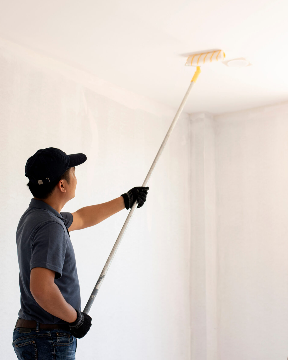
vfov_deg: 26.8
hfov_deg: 21.6
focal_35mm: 71
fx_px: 757
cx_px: 150
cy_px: 179
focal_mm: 50
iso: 400
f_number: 4
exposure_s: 1/125
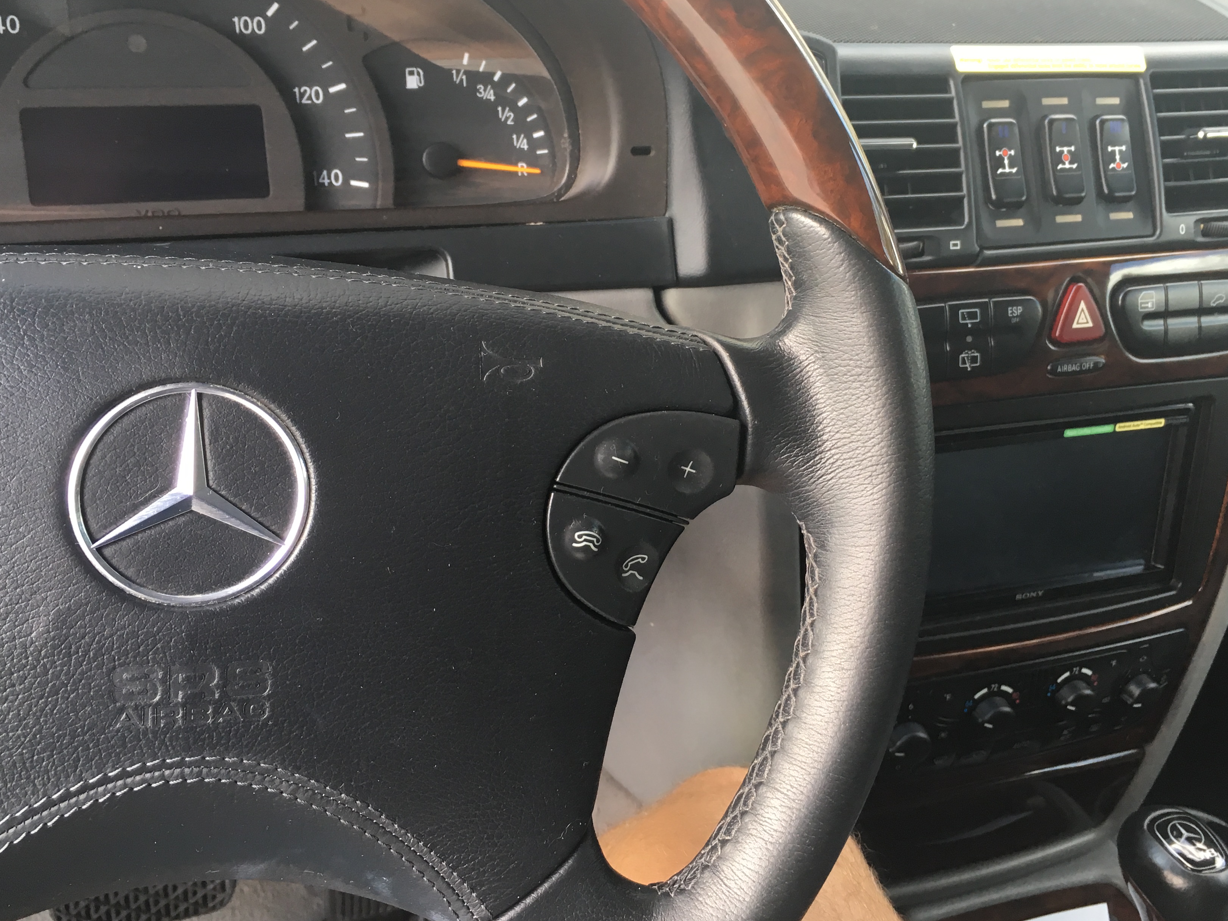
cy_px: 423
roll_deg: -5.8
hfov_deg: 51.3
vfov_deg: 39.6
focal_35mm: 36
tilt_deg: -29.5
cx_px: 666
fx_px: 1277
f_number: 2.2
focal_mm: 4.15
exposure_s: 1/30
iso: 25
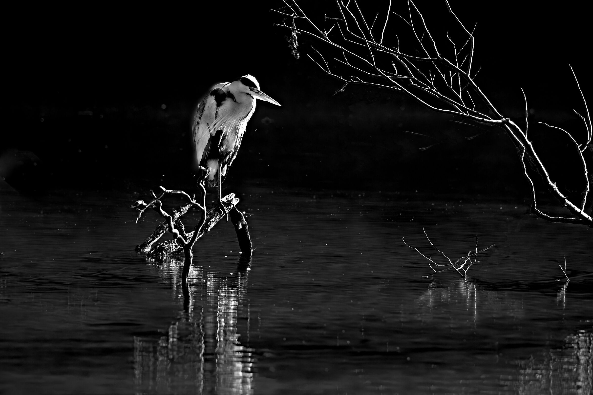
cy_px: 198
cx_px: 296
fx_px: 7708
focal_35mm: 468
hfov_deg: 4.4
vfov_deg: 2.9
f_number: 7.1
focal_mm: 312
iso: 1250
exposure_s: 1/1000
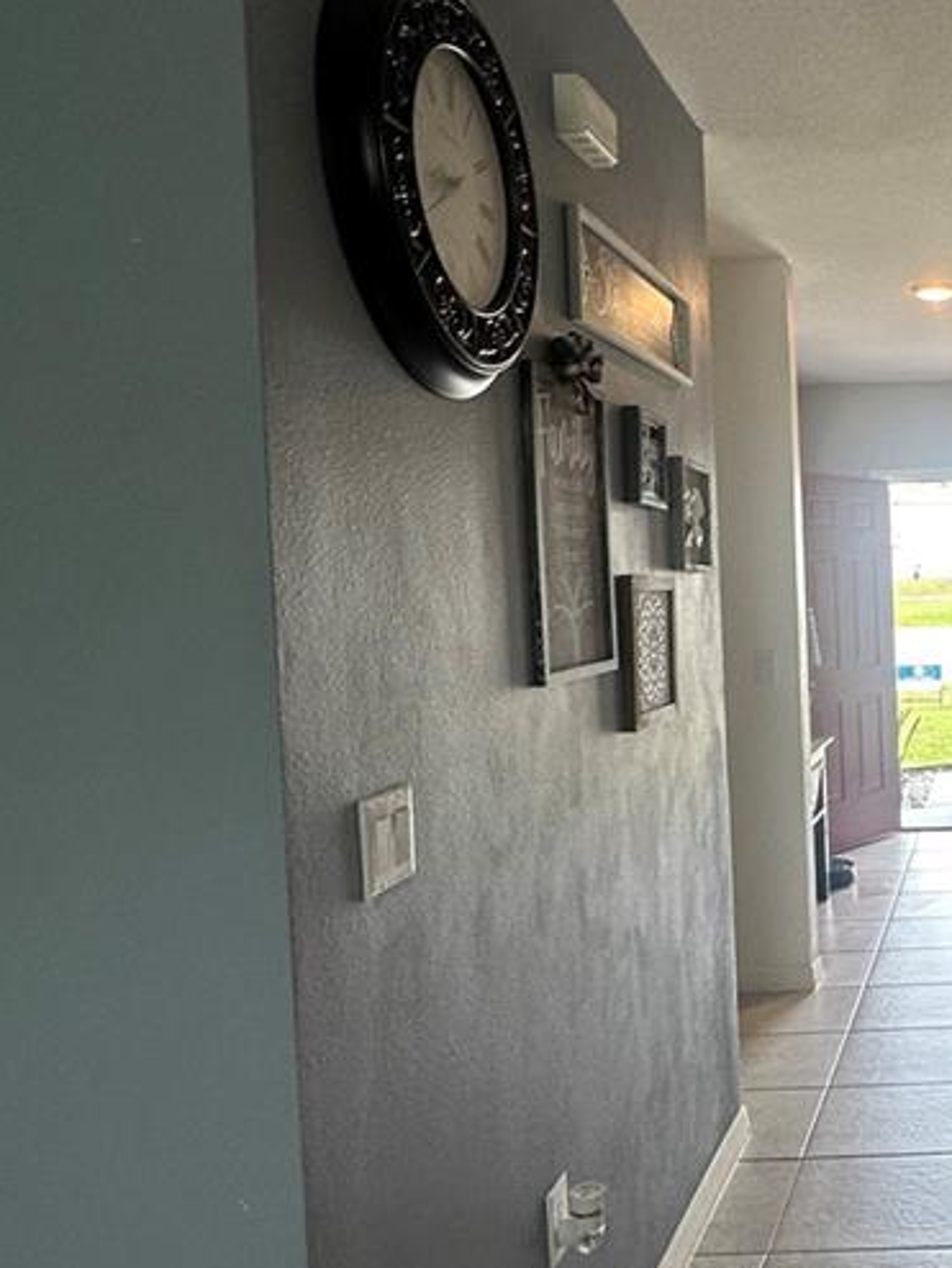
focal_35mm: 34
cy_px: 629
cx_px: 1029
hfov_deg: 36.0
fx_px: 1246
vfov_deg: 53.9
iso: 80
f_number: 2.2
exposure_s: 1/120
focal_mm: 2.22
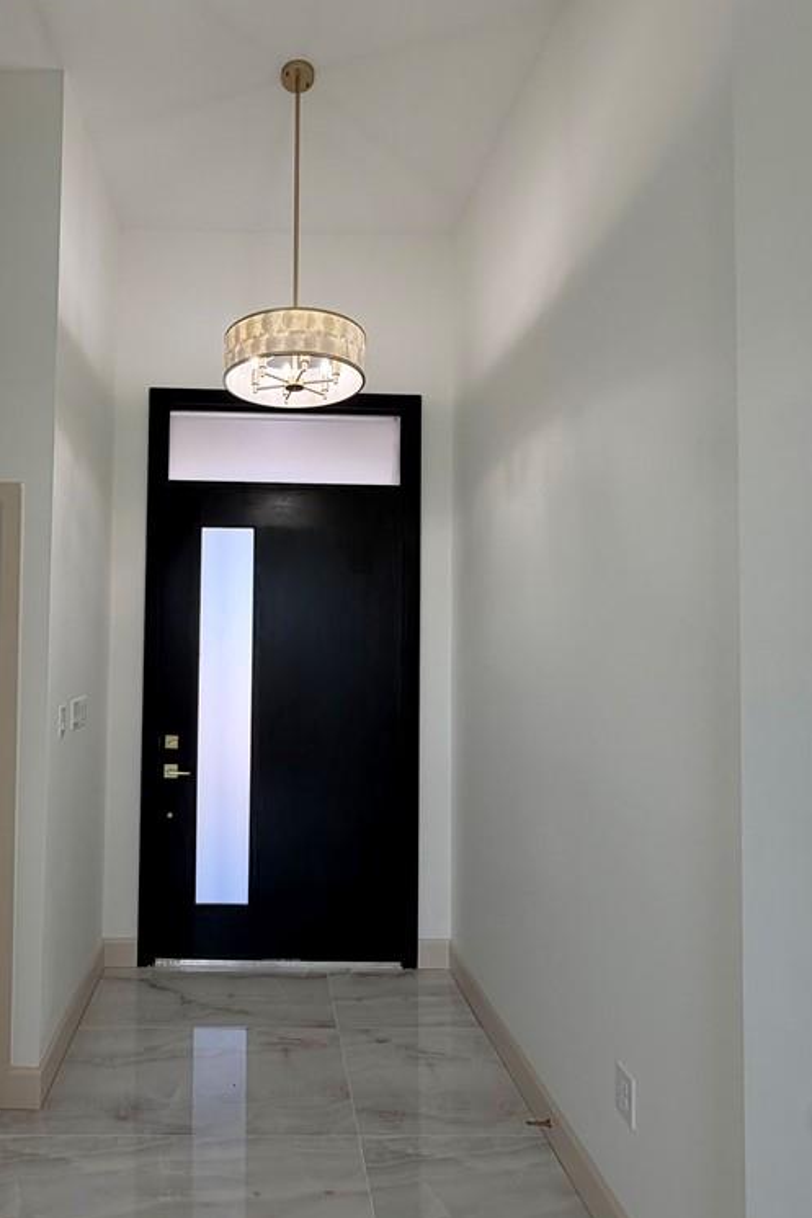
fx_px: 677
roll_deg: +0.0
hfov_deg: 60.5
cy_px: 614
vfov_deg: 84.0
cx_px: 274
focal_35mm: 20
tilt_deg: +2.0
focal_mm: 2.22
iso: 50
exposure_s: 1/120
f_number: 2.2
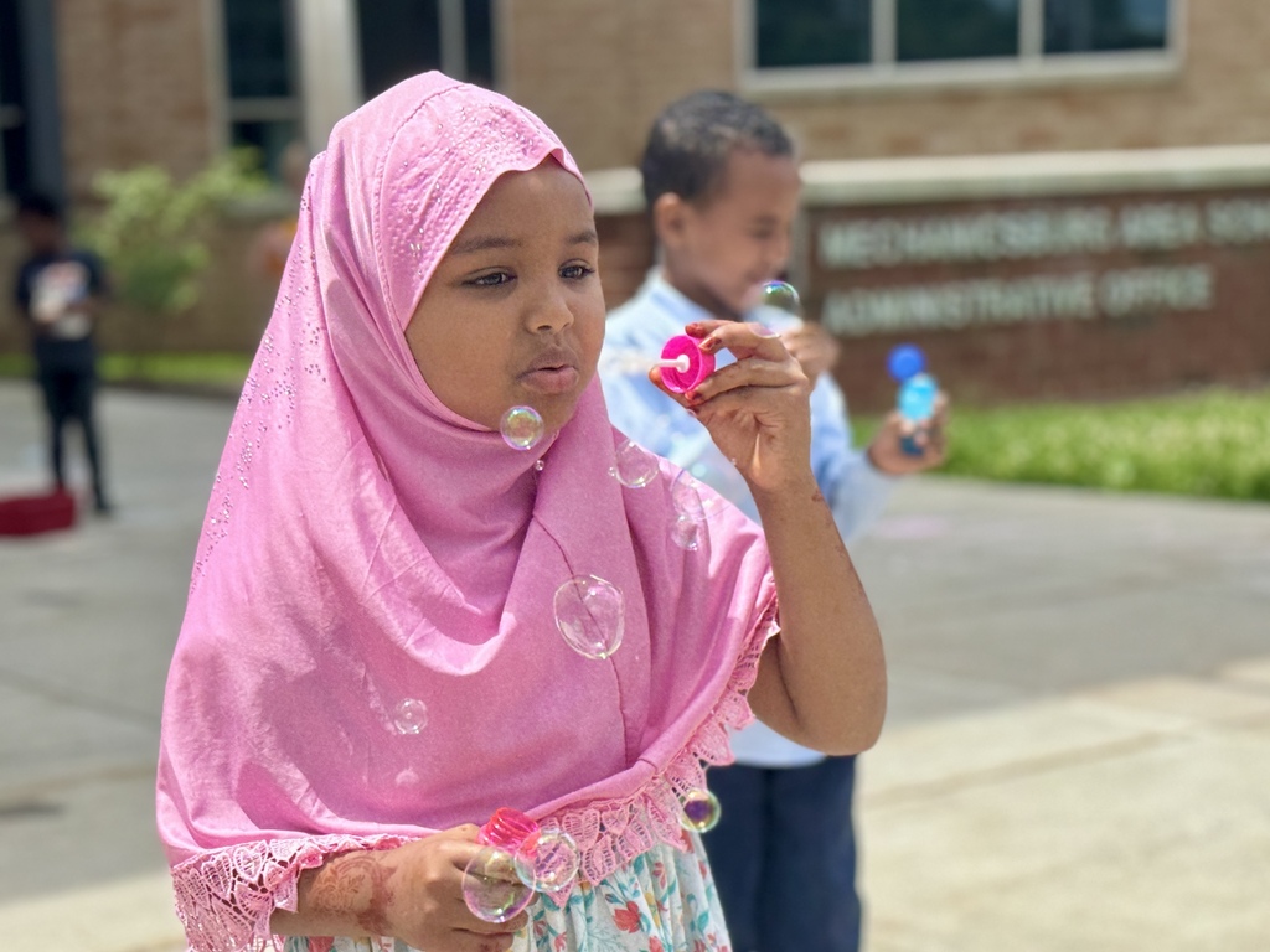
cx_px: 635
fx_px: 1761
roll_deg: +0.9
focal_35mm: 48
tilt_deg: -12.3
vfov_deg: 30.3
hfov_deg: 39.7
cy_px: 476
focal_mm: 6.76
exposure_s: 1/4975
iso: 64
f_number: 1.78
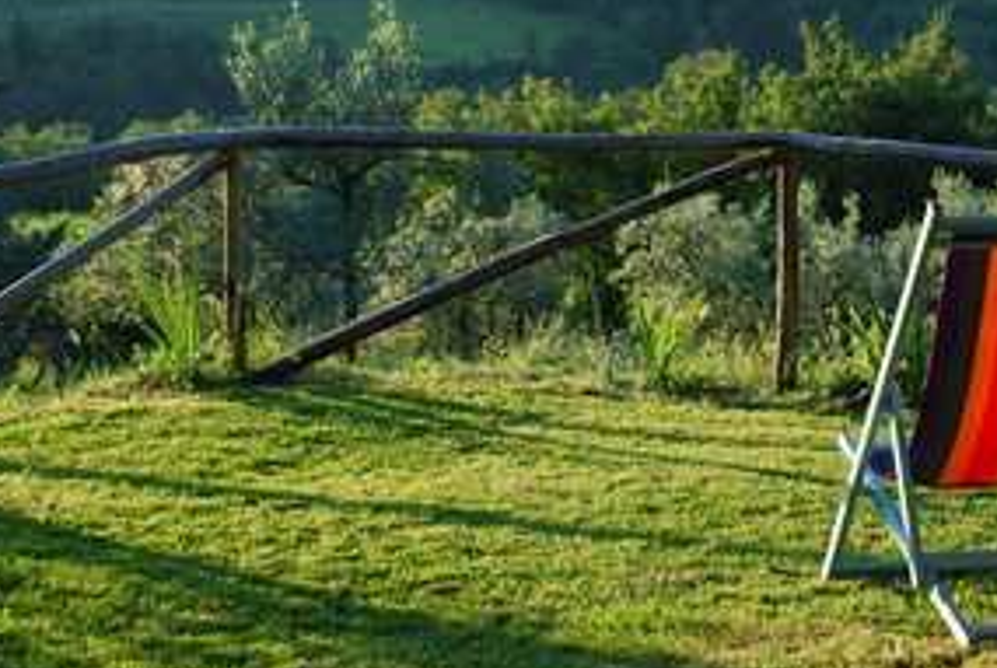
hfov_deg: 19.5
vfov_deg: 13.1
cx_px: 717
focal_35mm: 104
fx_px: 2885
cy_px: 126
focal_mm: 38
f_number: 5.6
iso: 200
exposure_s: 1/125
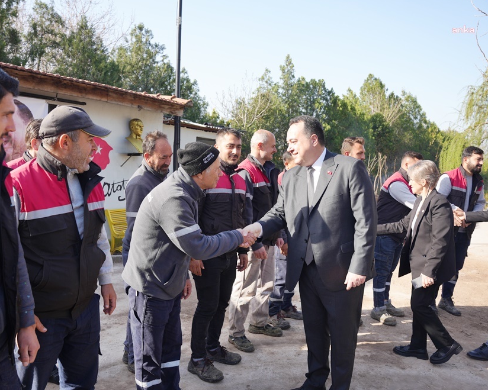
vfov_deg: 51.5
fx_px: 404
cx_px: 206
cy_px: 194
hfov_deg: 61.9
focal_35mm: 28
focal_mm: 24
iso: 100
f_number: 4.5
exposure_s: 1/320
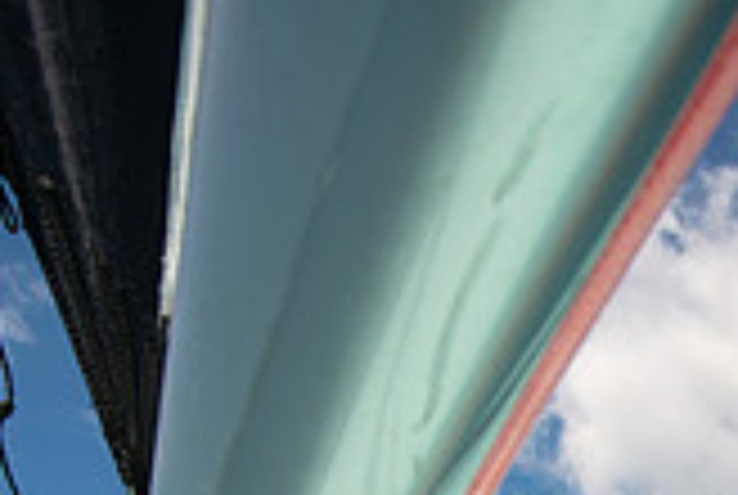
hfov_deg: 33.9
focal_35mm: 53
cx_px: 752
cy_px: 857
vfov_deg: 19.8
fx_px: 1088
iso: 250
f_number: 5
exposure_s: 1/4000
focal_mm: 15
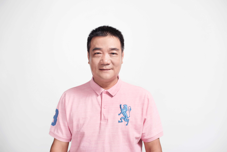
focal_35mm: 50
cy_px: 76
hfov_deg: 39.6
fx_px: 315
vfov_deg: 27.0
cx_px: 114
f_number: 3.2
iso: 100
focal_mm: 50
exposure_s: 1/250
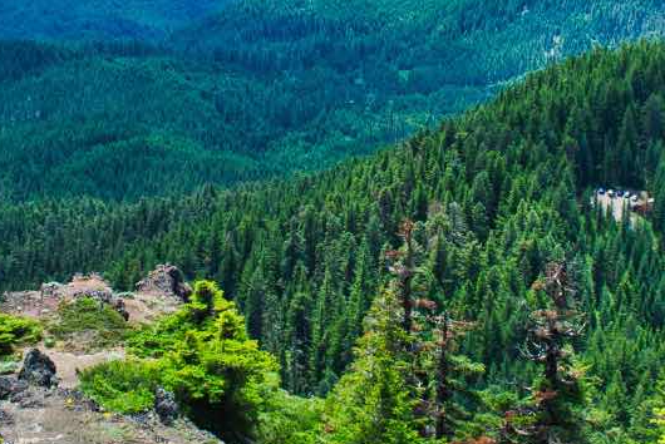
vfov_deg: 17.2
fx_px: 1444
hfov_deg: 25.9
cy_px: 31
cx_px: 295
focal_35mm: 78
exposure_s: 1/400
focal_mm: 23
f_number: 11
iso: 400
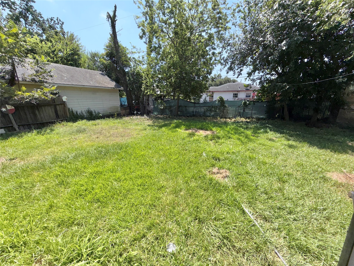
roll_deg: +0.6
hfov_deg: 102.1
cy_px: 133
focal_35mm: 14
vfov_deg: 85.7
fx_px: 143
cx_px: 177
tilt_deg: -13.7
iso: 16
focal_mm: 2.22
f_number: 2.2
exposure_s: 1/1068
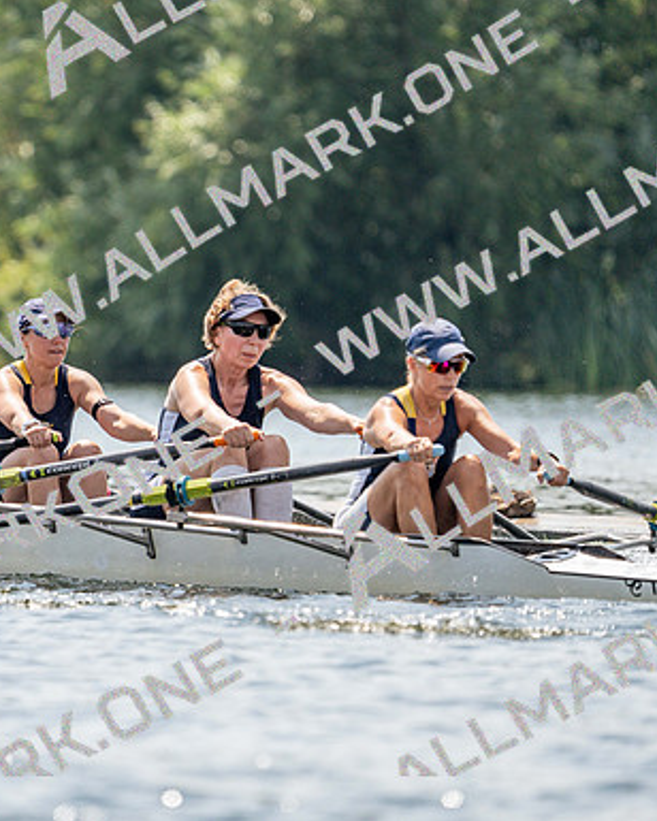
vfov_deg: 3.0
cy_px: 410
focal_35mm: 645
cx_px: 160
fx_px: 15677
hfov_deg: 2.4
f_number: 6.3
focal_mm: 456
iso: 320
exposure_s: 1/1600
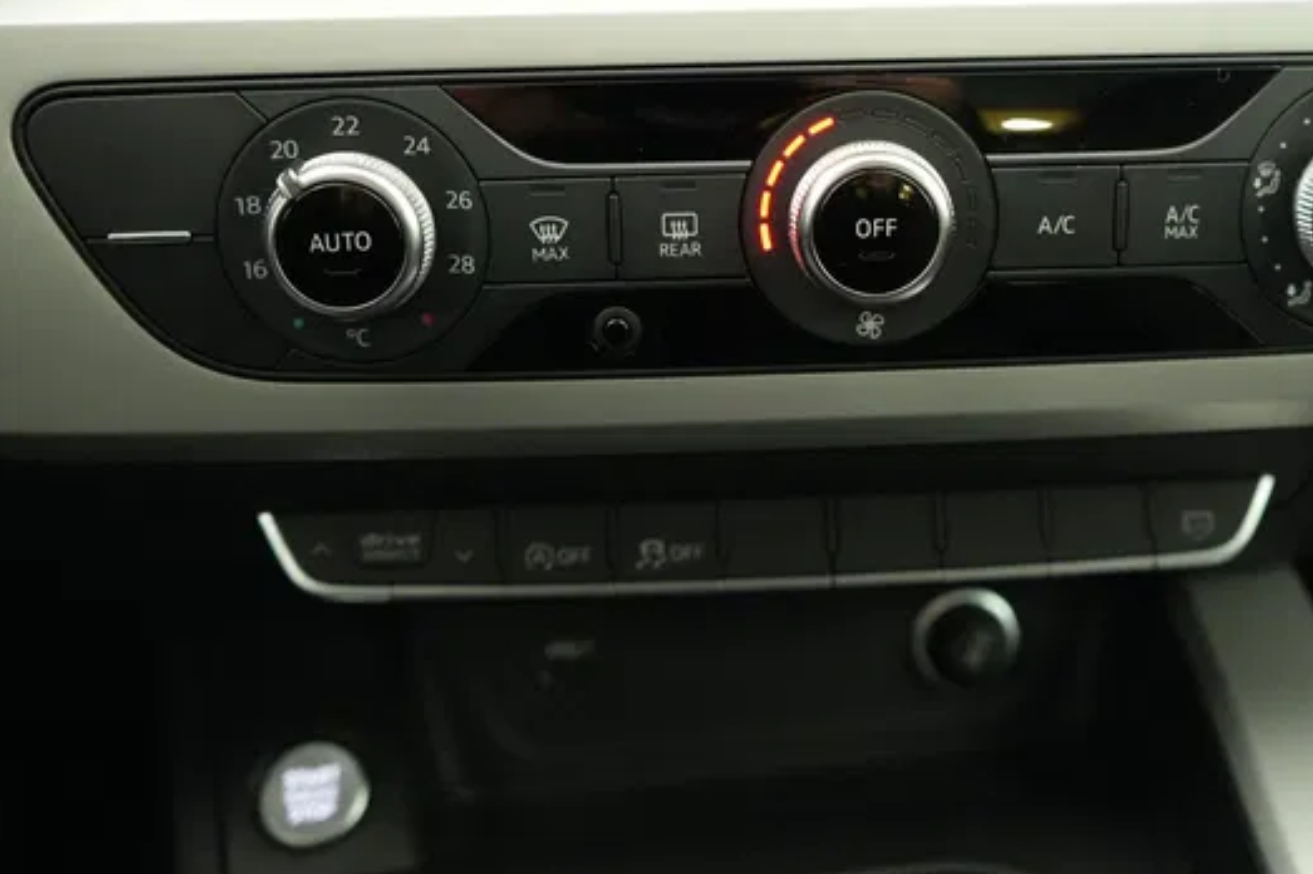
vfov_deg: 29.7
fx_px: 1640
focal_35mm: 45
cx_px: 796
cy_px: 339
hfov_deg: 43.4
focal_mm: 28
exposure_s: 1/60
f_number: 3.5
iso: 8000
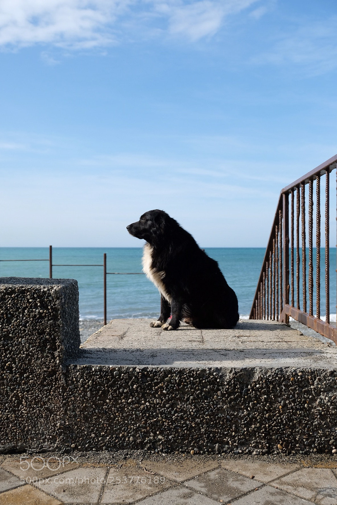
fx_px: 590
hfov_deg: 31.9
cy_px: 252
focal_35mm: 42
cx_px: 168
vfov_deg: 46.4
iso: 200
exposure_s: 1/1000
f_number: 4.5
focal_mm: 27.7
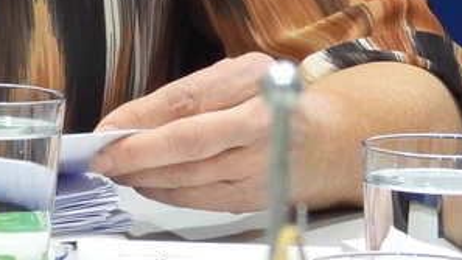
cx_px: -106
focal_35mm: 749
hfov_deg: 2.9
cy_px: -282
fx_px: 9175
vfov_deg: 1.6
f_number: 4
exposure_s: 1/25
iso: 400
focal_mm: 30.5
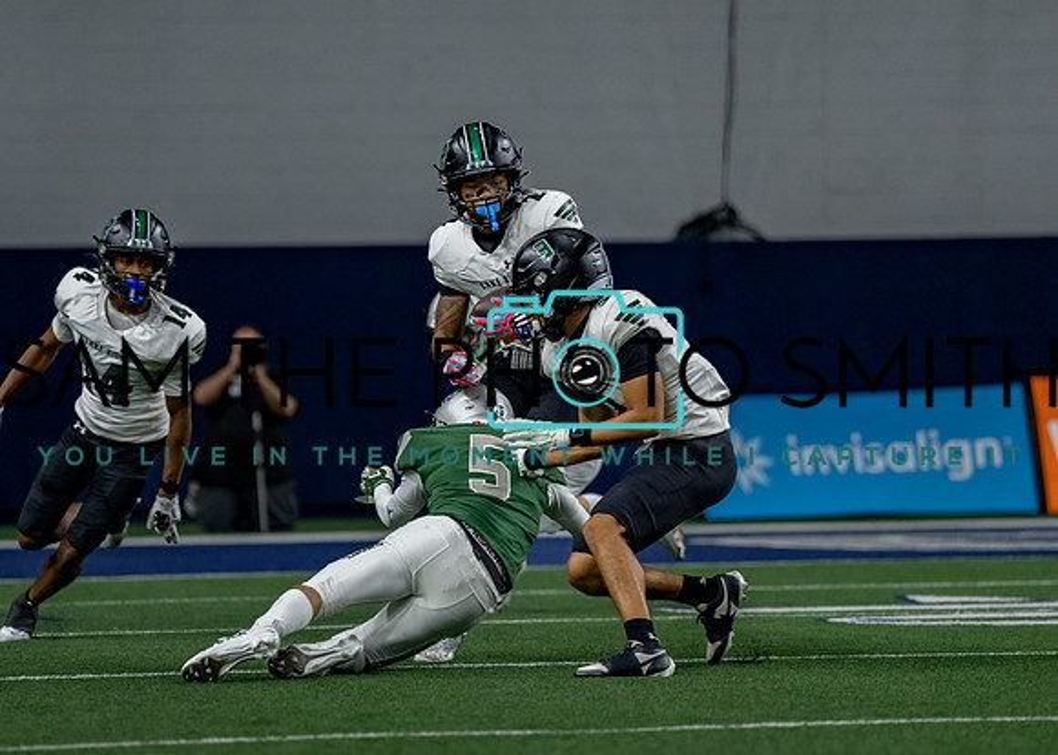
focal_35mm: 268
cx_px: 464
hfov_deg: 7.5
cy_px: 401
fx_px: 8047
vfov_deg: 5.4
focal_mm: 168
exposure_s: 1/1600
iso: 1600
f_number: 2.8
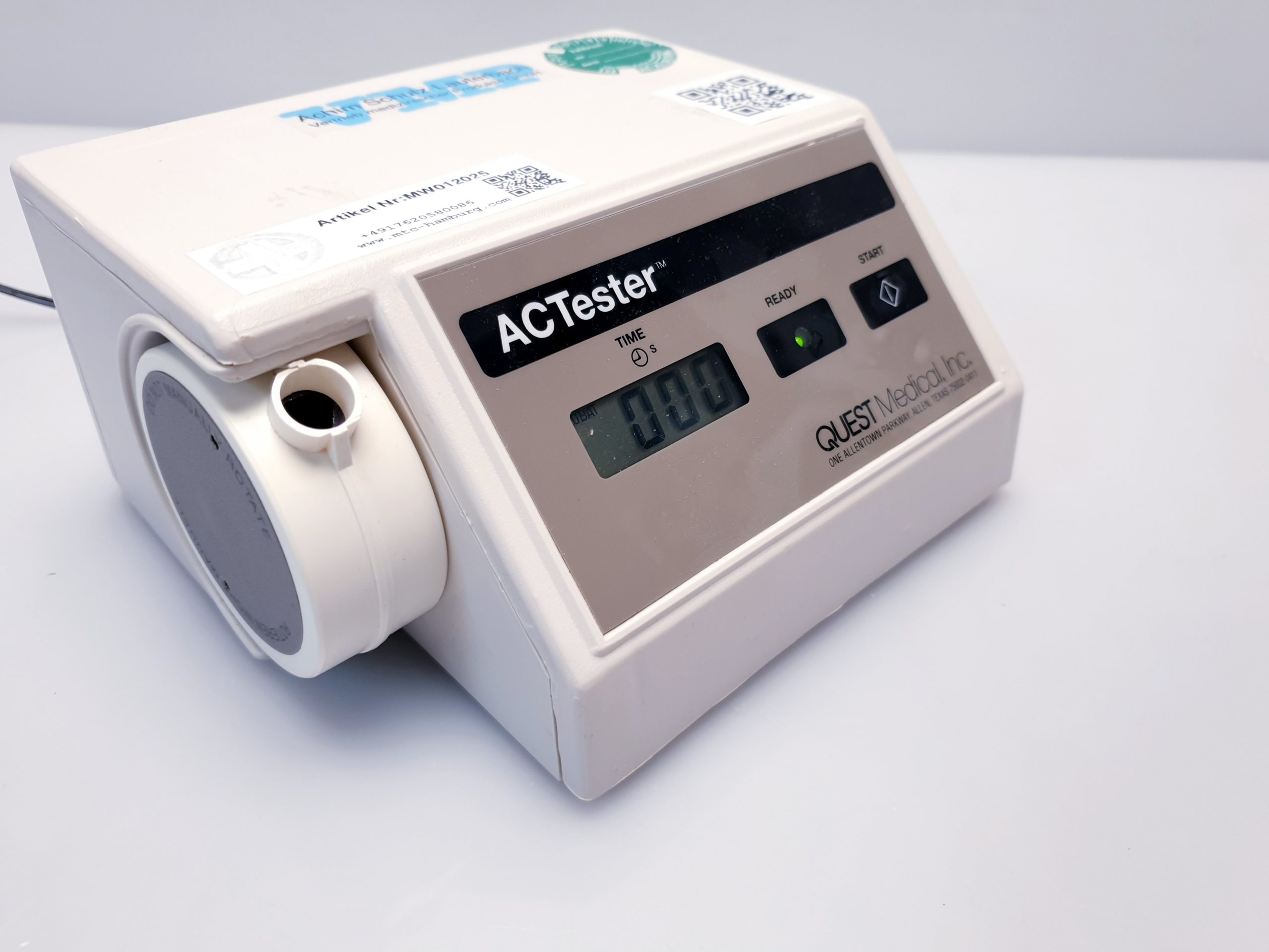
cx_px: 634
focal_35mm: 26
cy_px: 476
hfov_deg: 67.3
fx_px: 953
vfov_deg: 53.1
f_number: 1.5
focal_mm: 4.3
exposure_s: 1/100
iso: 50
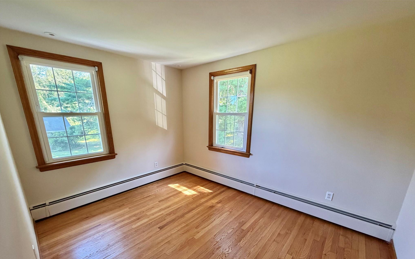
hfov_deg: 101.5
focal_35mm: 15
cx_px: 209
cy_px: 157
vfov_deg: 73.9
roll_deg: -0.2
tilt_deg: -14.3
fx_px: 170
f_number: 2.2
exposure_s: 1/86
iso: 320
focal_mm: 2.22
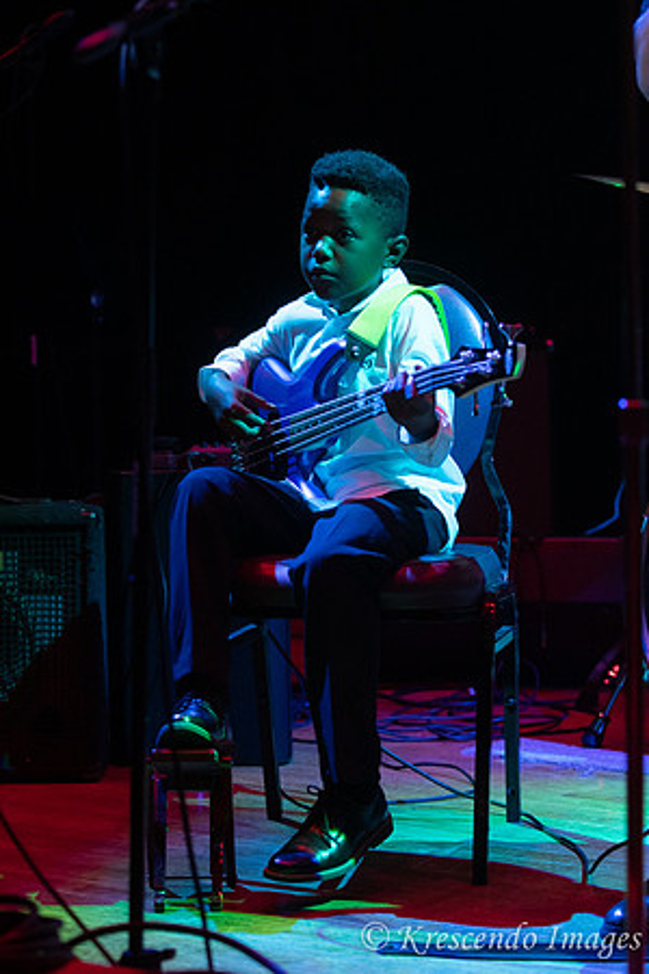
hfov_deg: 10.2
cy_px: 487
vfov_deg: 15.2
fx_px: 3650
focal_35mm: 135
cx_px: 324
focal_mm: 90
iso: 1600
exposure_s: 1/200
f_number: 2.8
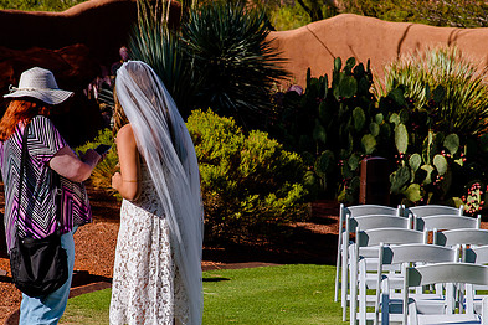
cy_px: 216
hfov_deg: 12.3
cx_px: 213
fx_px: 2264
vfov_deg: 8.2
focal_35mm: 167
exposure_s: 1/250
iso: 125
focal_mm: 105
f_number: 10
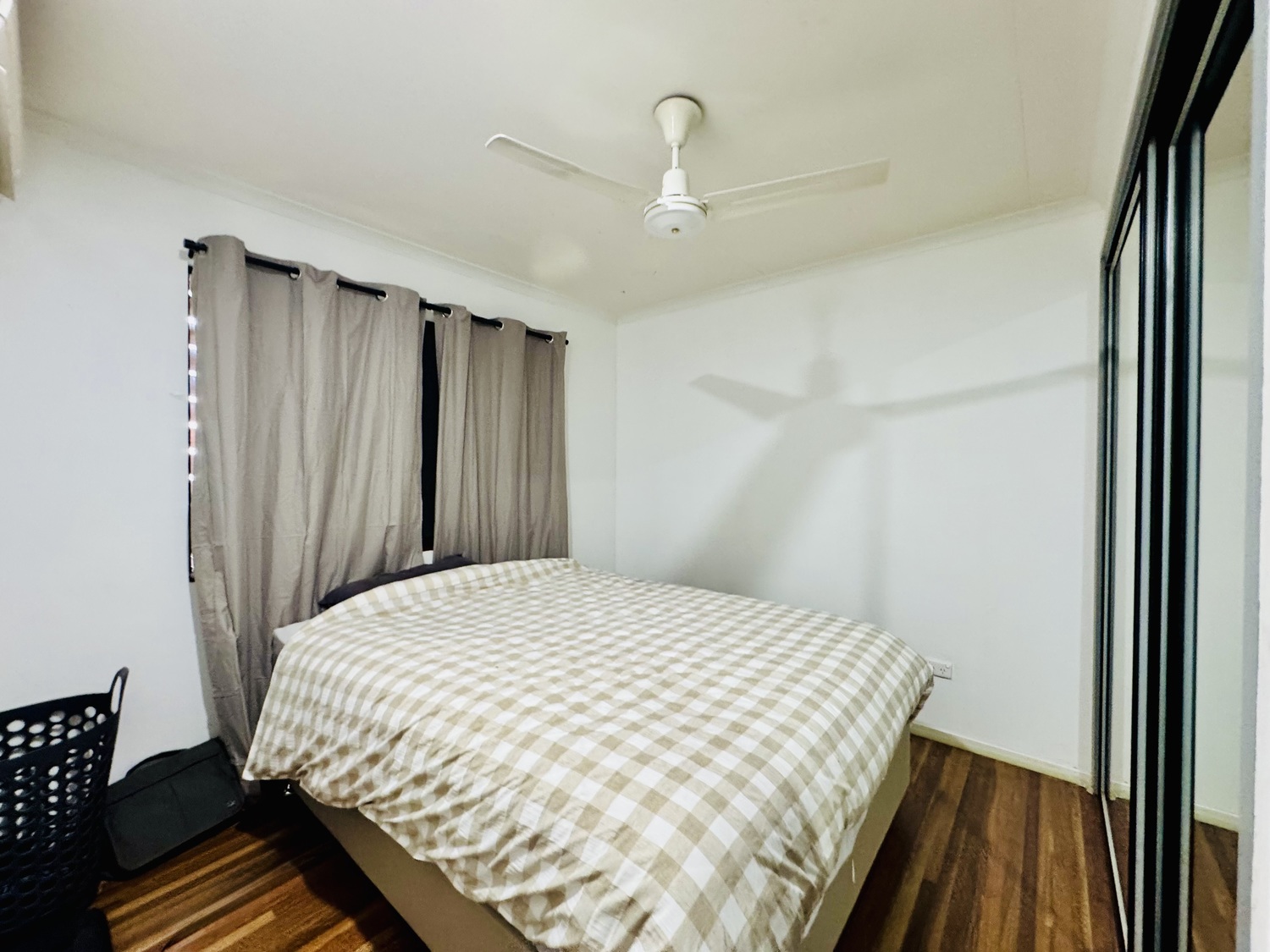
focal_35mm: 14
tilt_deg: -0.5
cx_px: 635
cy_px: 476
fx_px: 514
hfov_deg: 102.1
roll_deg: +0.0
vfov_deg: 85.7
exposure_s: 1/50
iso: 320
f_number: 2.2
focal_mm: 2.22
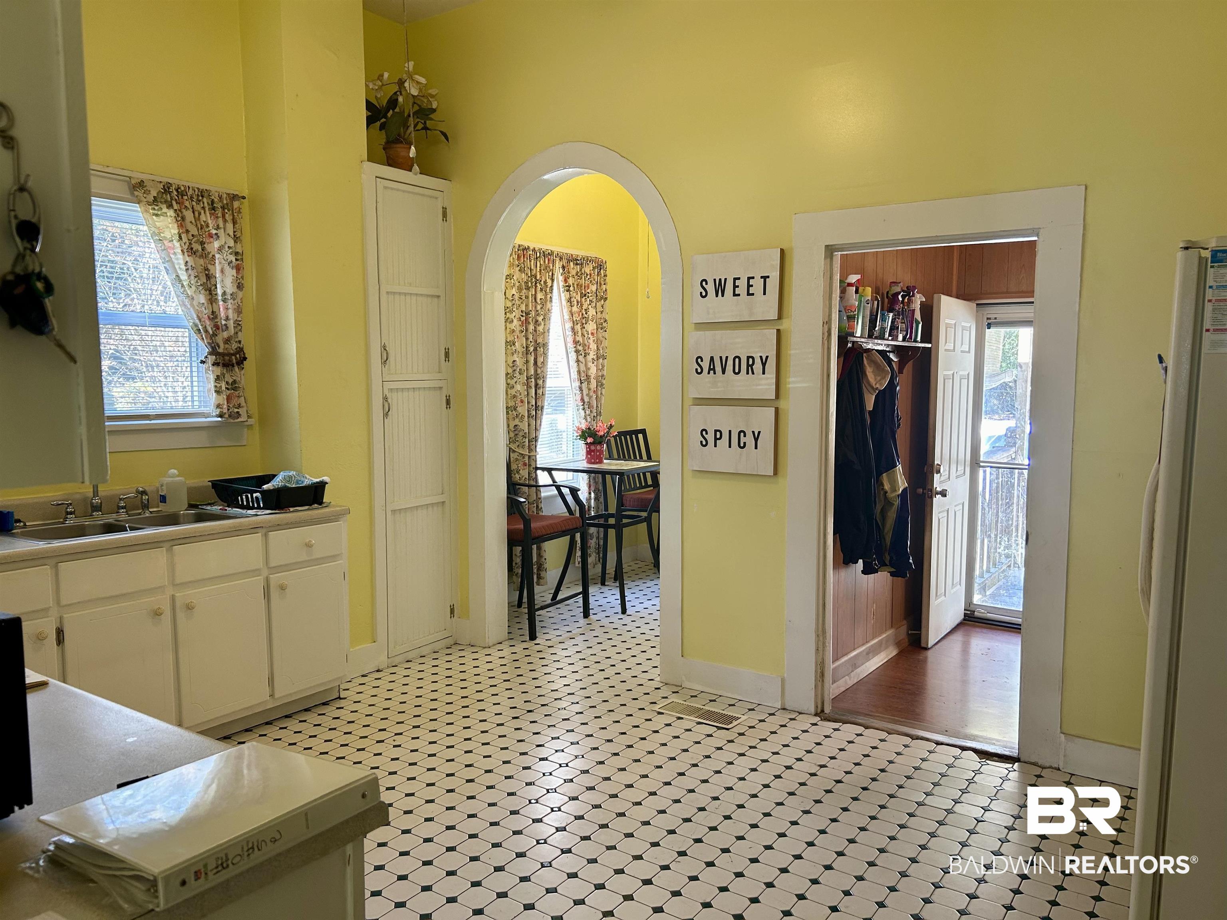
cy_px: 460
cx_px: 614
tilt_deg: -5.8
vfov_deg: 53.1
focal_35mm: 26
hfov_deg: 67.3
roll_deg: +0.7
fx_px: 922
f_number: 1.5
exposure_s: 1/60
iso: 100
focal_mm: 5.7
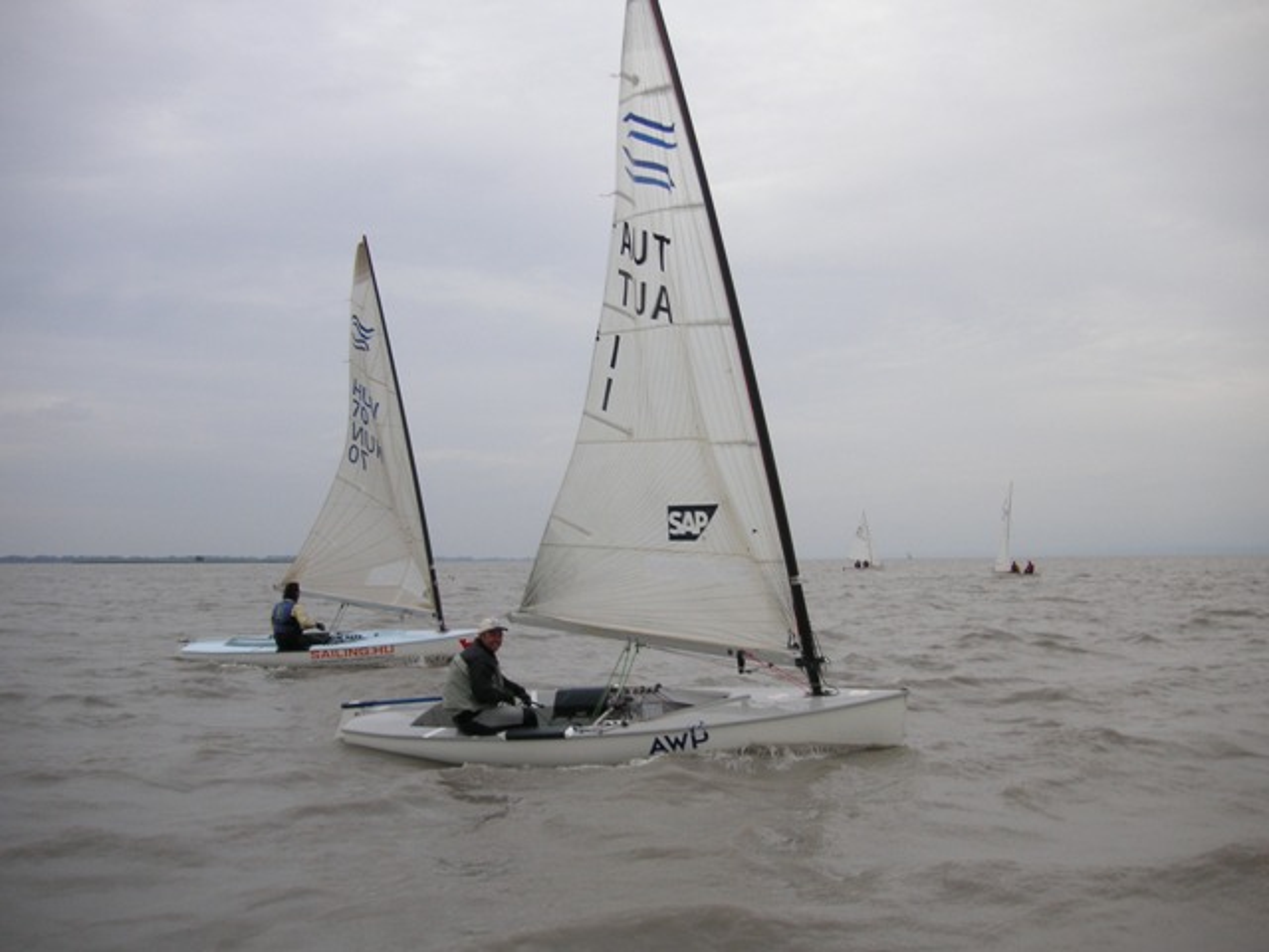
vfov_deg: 38.7
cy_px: 476
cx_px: 634
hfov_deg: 50.1
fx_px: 1356
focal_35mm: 37
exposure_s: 1/180
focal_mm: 6.1
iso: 50
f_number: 6.7
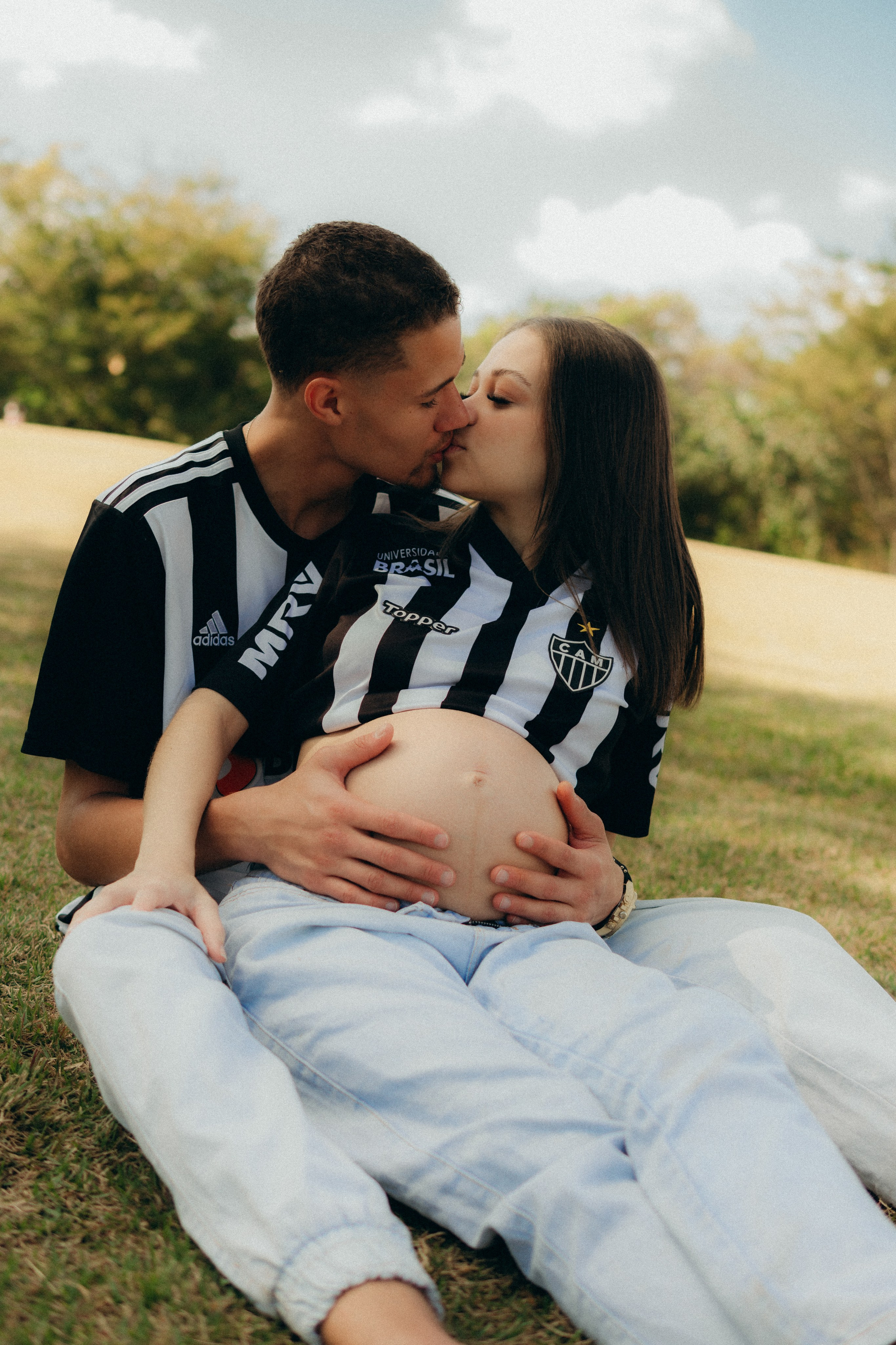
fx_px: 1680
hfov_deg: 29.9
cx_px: 448
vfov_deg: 43.6
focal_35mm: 45
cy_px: 672
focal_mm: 30
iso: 100
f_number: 2.2
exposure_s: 1/500
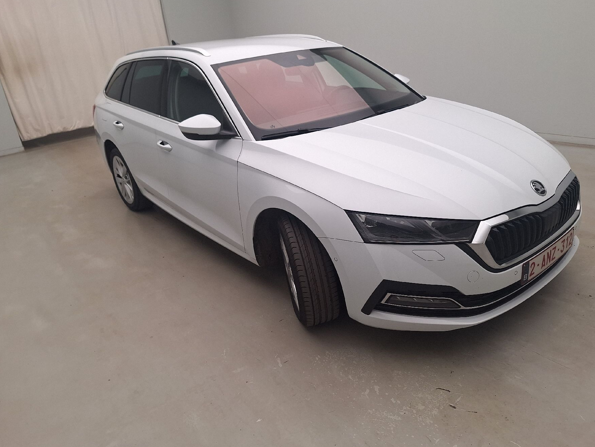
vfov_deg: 54.9
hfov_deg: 69.3
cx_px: 315
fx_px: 430
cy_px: 212
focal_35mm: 25
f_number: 1.8
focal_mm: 5.54
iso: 40
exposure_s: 1/134
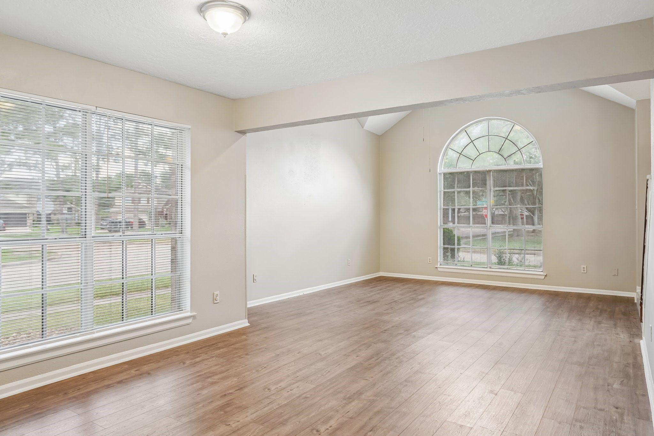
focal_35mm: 24
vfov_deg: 53.1
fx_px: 436
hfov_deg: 73.7
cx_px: 327
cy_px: 218
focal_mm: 24
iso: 500
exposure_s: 1/25
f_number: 8
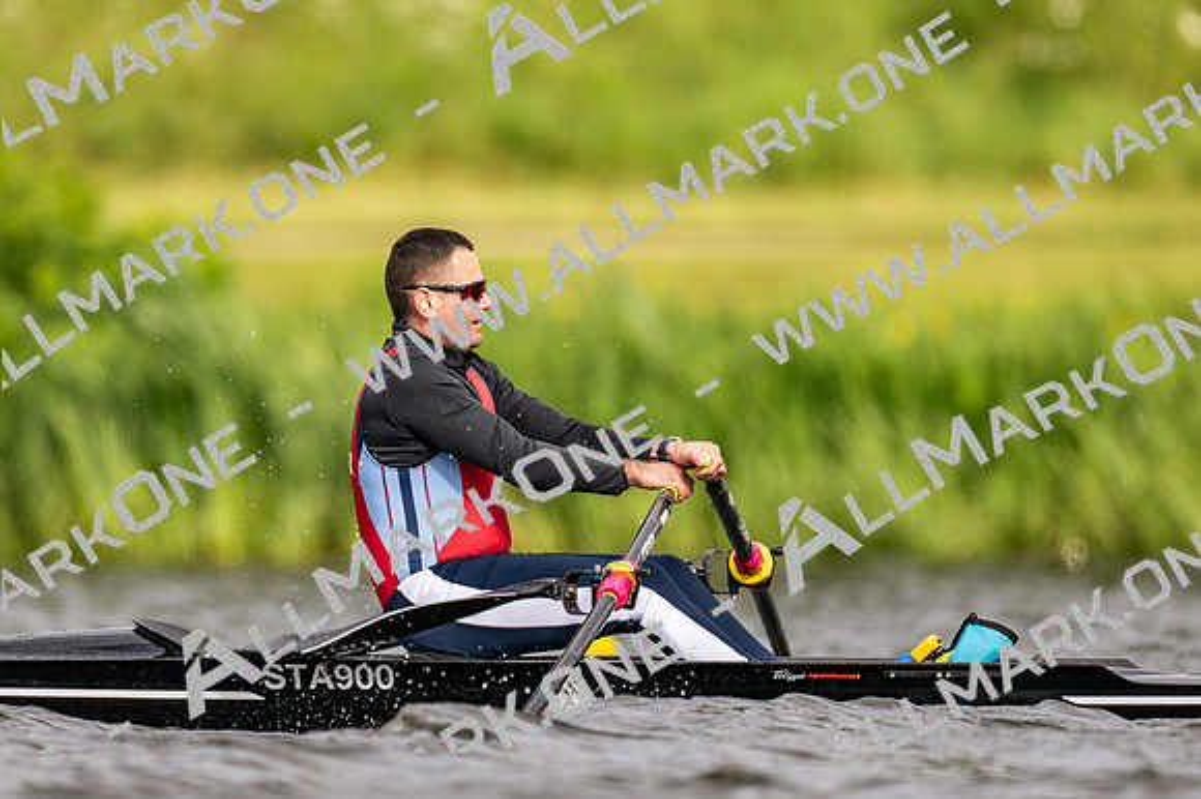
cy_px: 400
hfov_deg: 2.3
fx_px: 30007
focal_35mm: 900
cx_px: 600
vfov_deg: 1.5
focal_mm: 600
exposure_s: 1/2500
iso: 500
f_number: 4
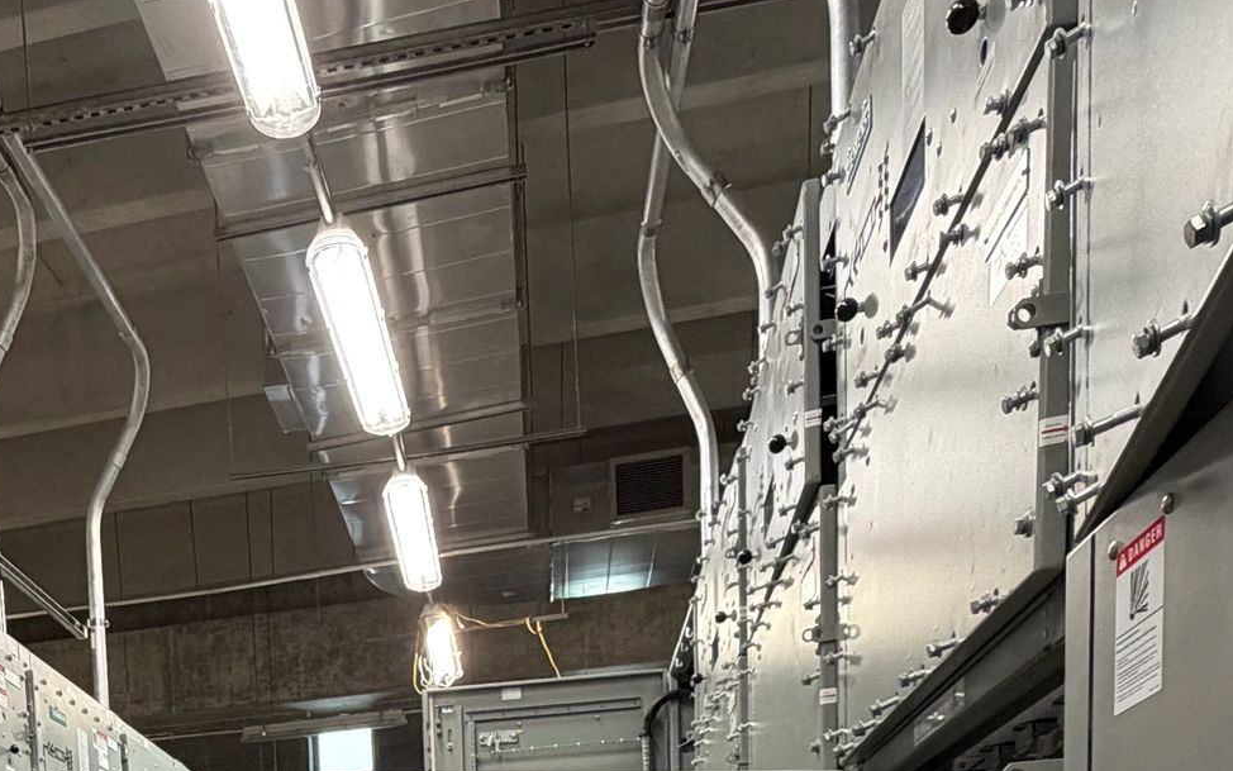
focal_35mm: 39
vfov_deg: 24.3
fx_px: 1311
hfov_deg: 47.9
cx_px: 266
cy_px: 1201
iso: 250
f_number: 2.2
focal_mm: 2.22
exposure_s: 1/120
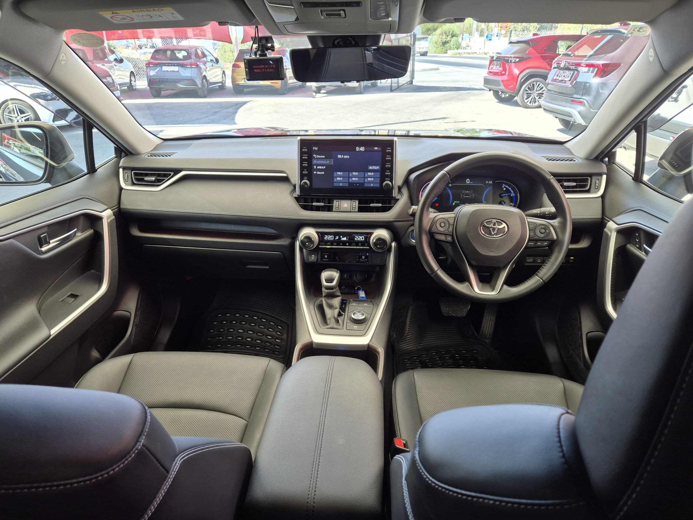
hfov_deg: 73.9
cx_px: 346
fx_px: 460
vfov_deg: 58.9
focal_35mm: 23
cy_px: 260
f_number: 1.8
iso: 100
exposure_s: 1/180
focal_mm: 5.4
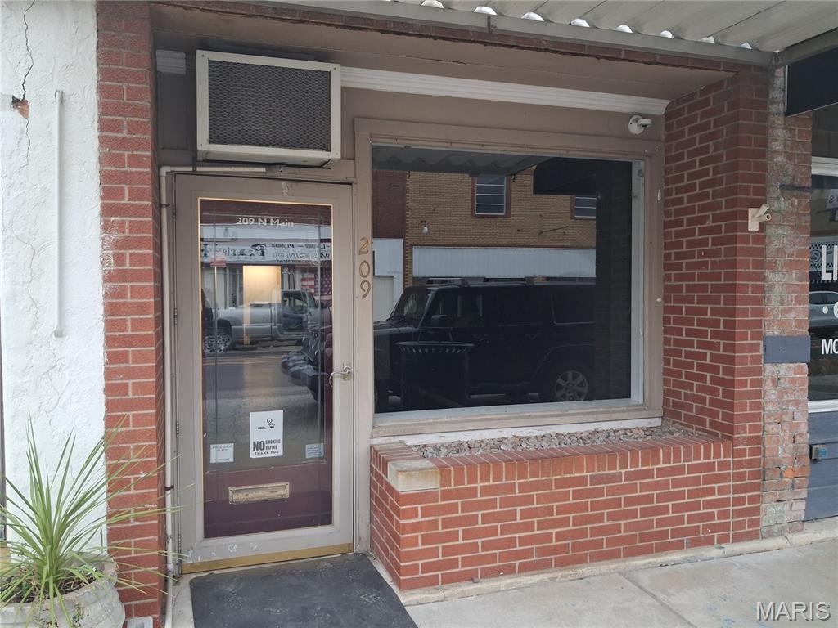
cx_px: 419
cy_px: 314
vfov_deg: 51.4
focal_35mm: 27
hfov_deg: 65.3
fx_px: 654
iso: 250
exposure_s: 1/120
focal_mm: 4
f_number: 1.8
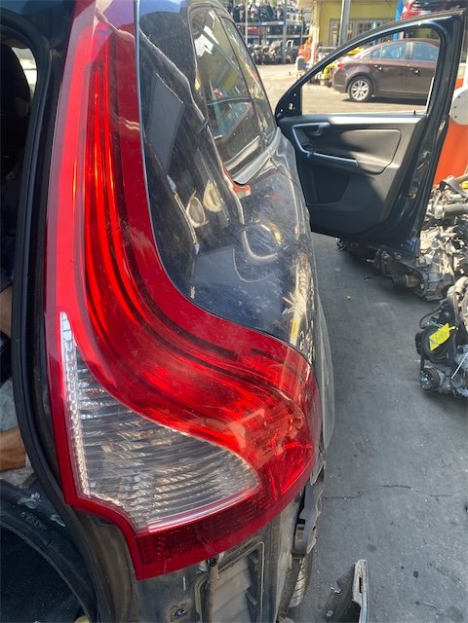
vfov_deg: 67.3
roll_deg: +0.9
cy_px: 312
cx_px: 234
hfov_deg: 53.1
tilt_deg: -28.7
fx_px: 469
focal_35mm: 26
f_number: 1.8
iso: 32
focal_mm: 4.25
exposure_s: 1/140
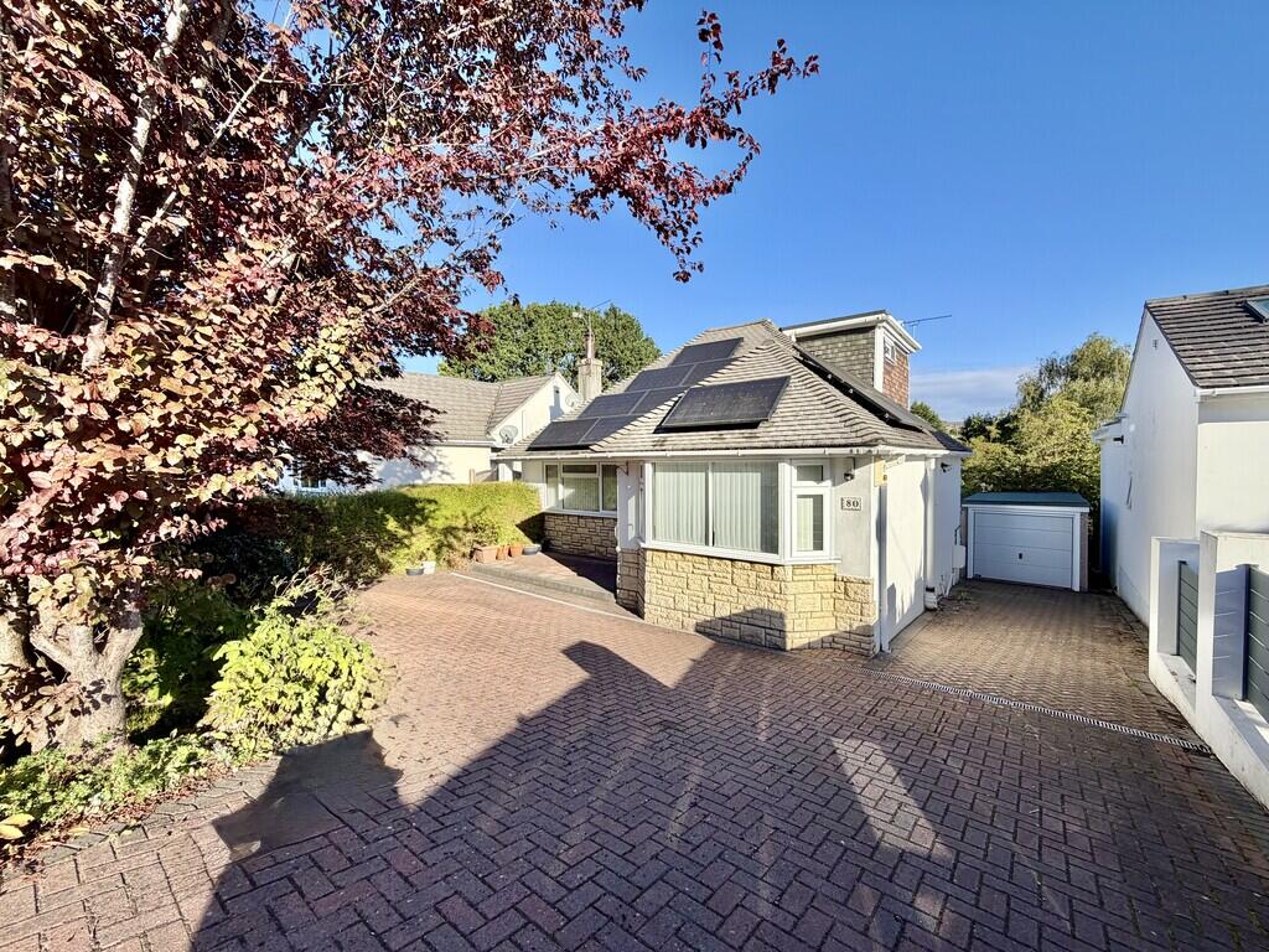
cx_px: 634
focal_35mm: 14
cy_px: 476
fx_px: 513
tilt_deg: -1.1
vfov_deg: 85.7
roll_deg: +0.6
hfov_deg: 102.1
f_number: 2.2
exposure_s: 1/770
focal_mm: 2.22
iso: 40
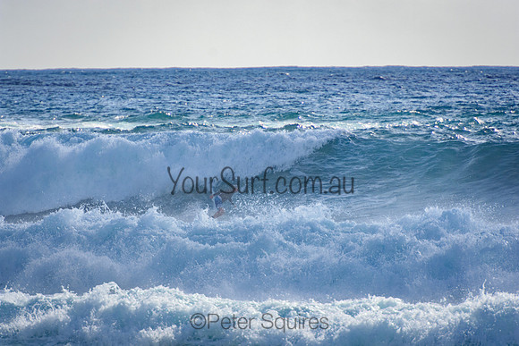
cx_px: 260
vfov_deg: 2.3
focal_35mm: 600
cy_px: 173
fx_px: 8652
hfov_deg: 3.4
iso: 280
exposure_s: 1/2000
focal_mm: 400
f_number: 5.6
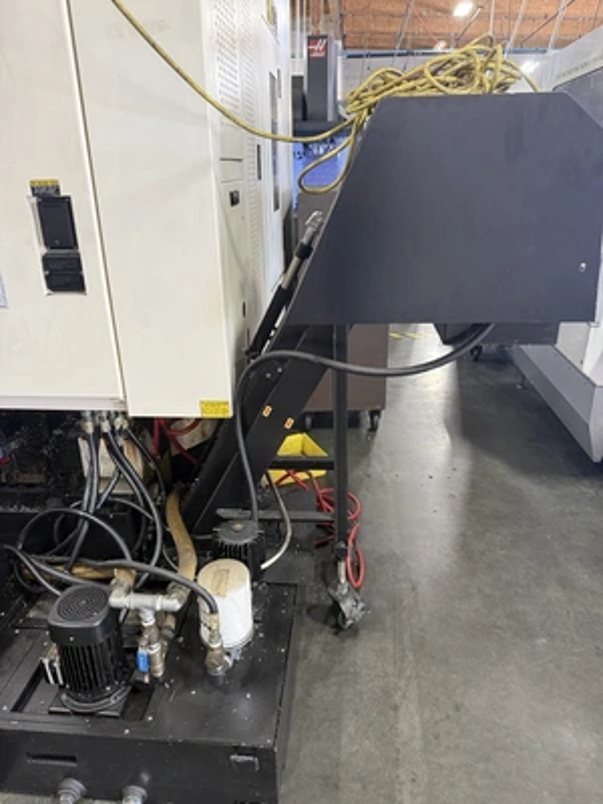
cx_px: 302
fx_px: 557
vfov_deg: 71.6
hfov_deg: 56.8
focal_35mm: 24
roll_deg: -0.7
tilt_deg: -22.1
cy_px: 402
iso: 320
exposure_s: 1/60
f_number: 1.78
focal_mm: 6.76
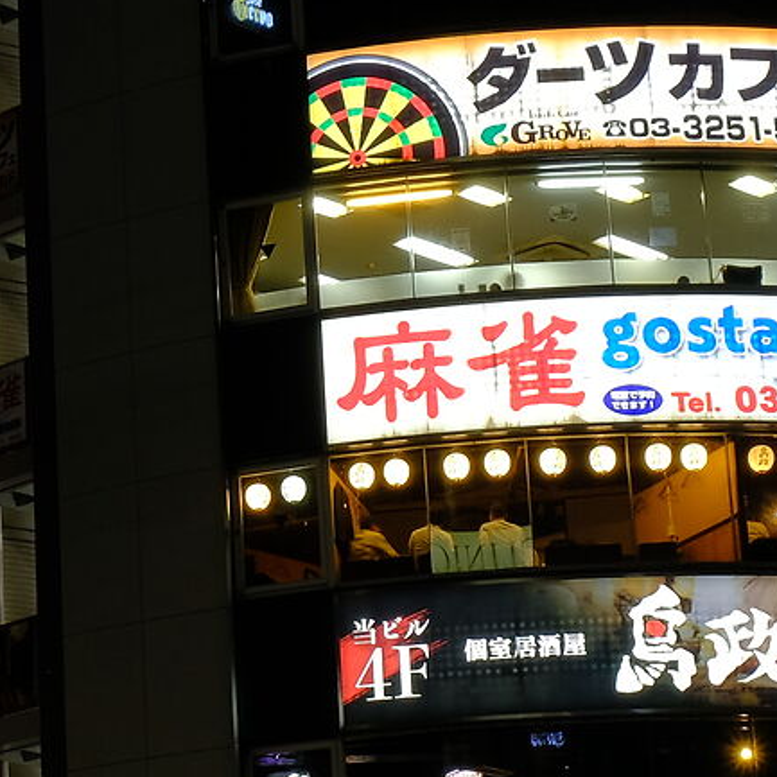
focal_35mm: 132
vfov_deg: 13.2
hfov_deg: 12.7
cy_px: 535
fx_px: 3352
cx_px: -305
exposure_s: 1/2.5
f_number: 9
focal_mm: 18.8
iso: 200
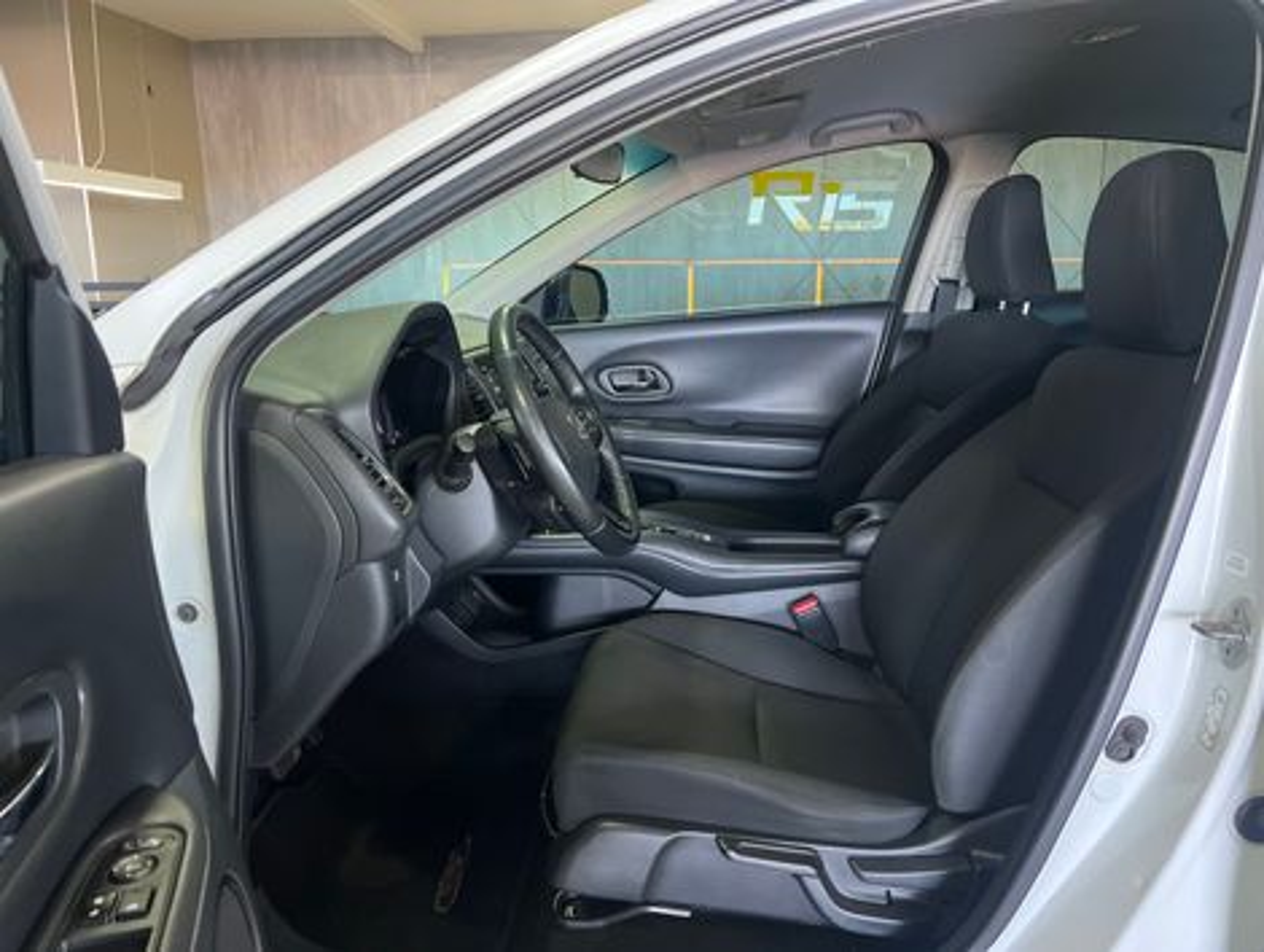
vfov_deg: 53.2
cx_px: 632
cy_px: 476
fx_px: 951
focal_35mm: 26
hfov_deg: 67.2
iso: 400
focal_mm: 5.7
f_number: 1.5
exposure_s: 1/60
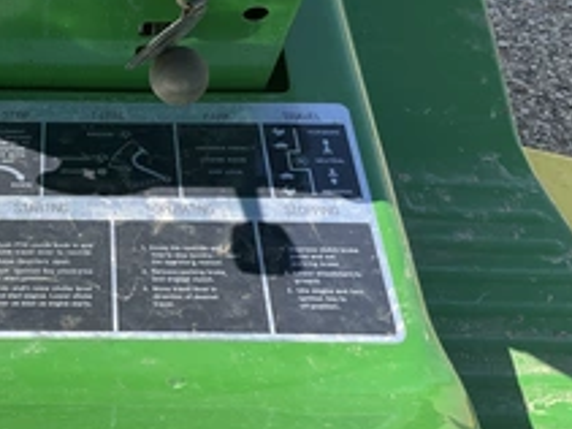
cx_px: 79
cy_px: 130
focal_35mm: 55
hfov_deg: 33.5
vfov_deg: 26.3
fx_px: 908
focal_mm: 3
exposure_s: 1/1055
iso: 25
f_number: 1.8
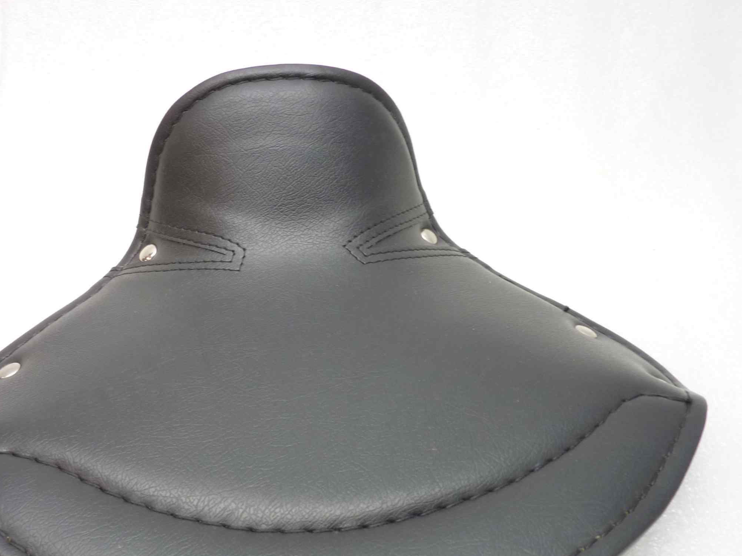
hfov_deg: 56.5
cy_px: 353
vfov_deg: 43.8
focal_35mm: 32
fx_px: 686
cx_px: 311
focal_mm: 4.1
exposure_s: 1/8
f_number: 3.3
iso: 125
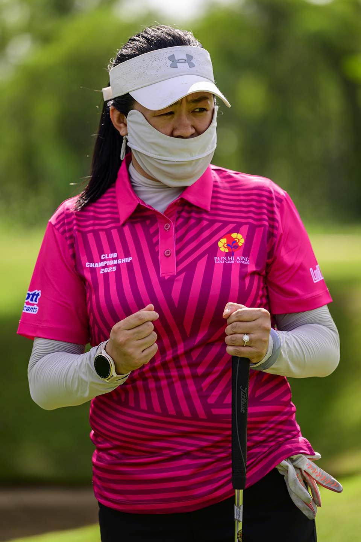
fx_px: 2181
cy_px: 271
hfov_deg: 9.5
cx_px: 180
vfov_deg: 14.2
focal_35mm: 145
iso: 280
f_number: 2.8
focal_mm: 145
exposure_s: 1/3200
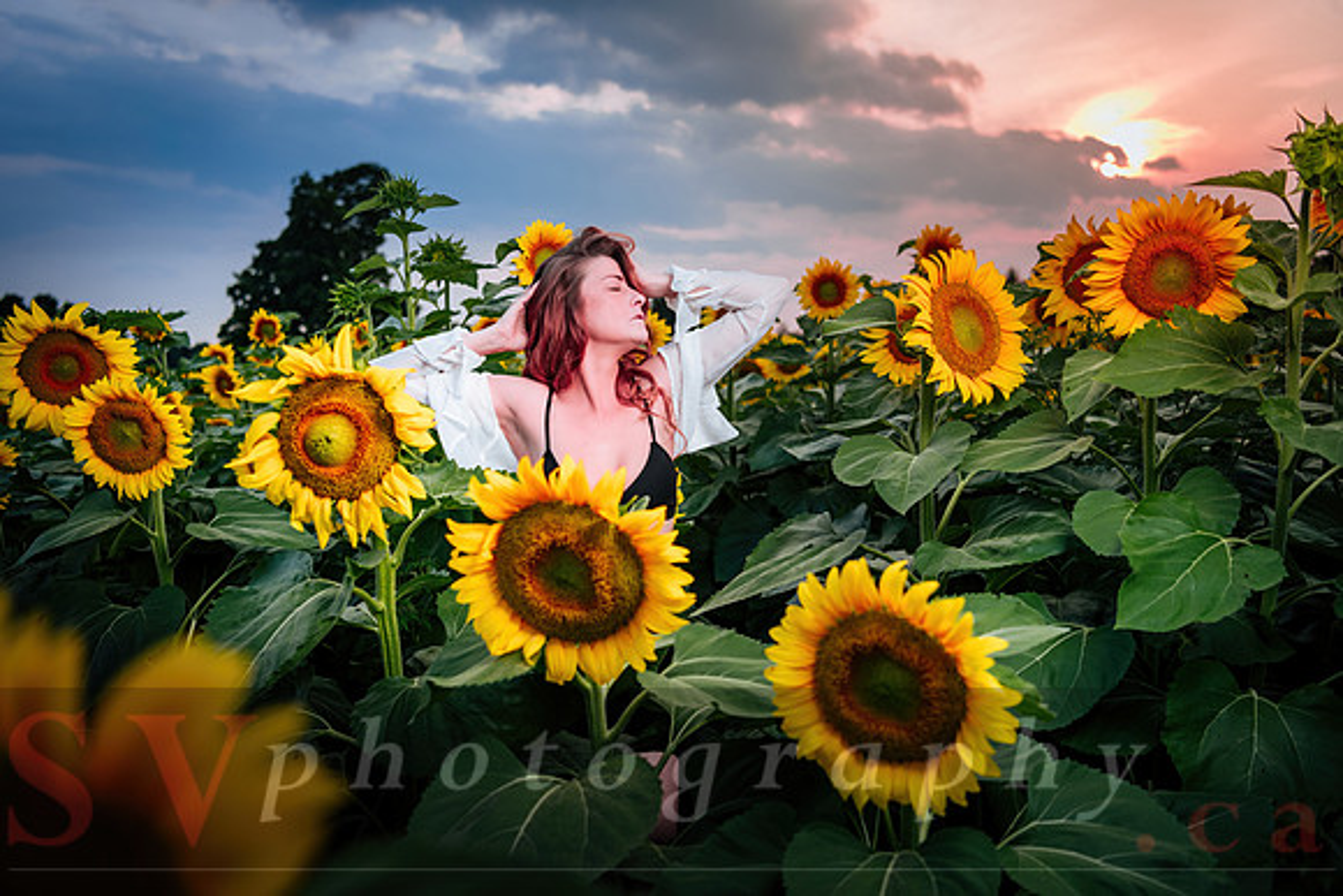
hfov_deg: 58.7
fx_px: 1194
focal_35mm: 32
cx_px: 672
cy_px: 448
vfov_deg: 41.1
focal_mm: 32
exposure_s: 1/160
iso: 64
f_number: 3.2
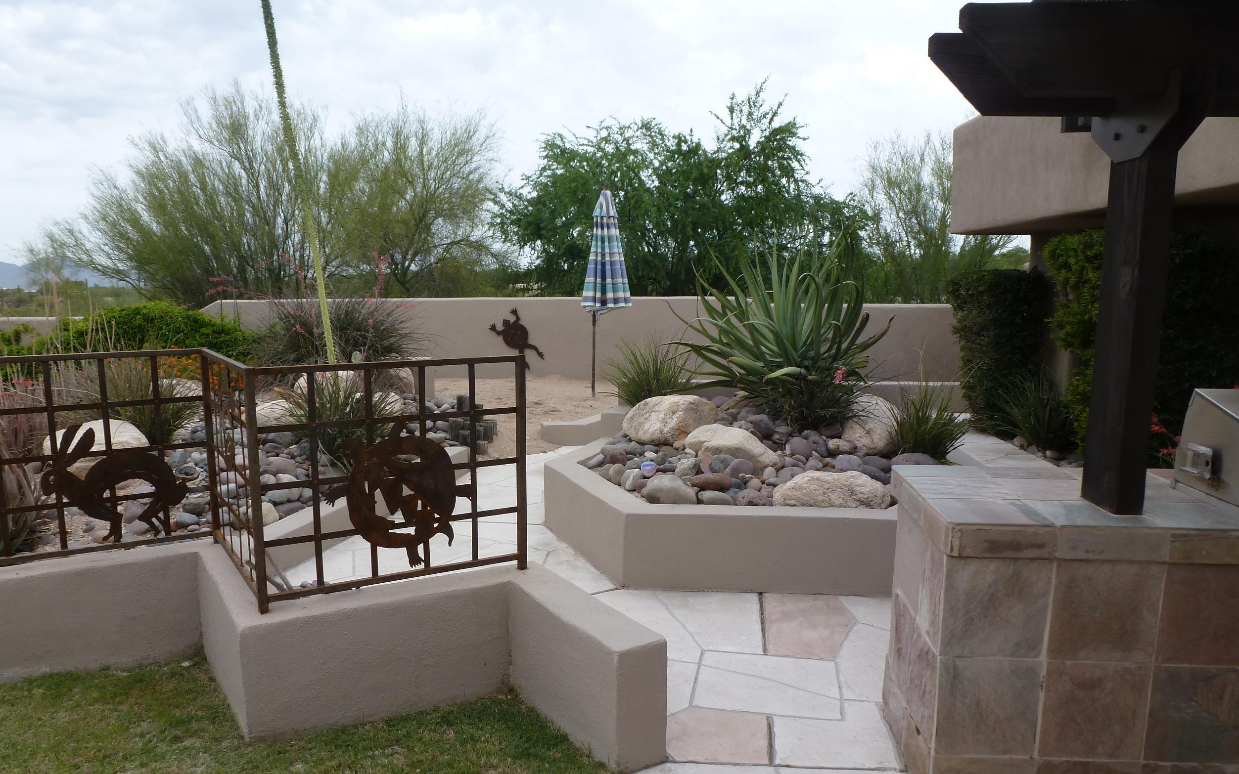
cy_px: 426
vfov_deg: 47.5
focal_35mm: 26
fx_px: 878
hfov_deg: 70.4
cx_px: 615
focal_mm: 4.3
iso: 100
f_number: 4
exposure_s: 1/320
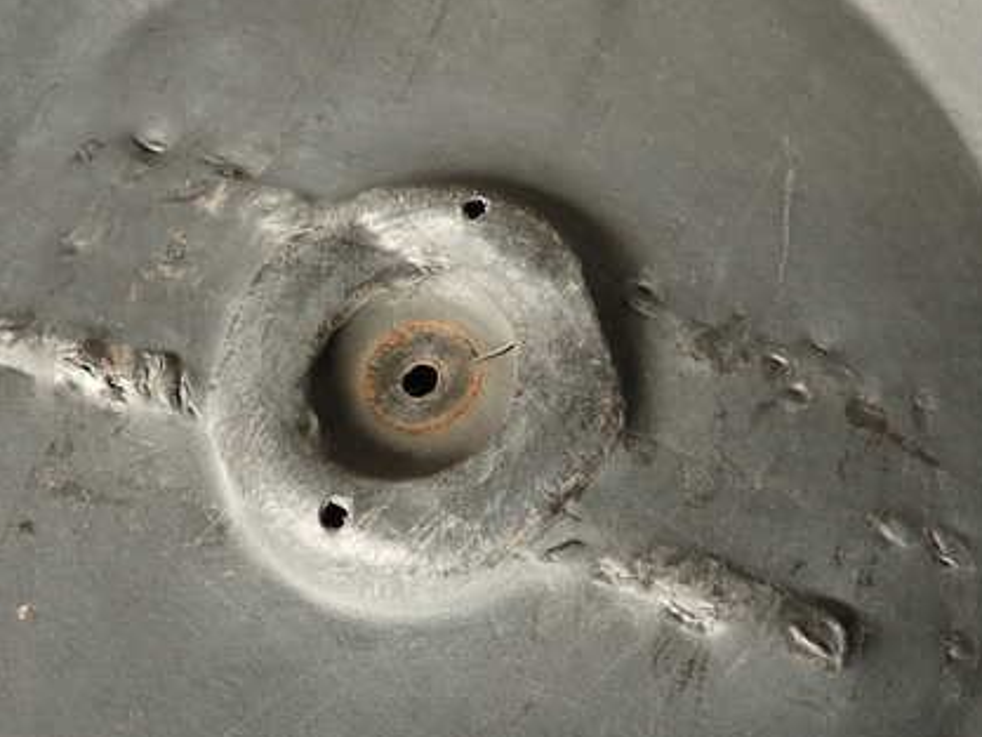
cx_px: 478
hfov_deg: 51.3
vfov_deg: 39.6
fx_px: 1022
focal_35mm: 36
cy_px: 398
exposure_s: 1/60
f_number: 2
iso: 160
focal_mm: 4.5
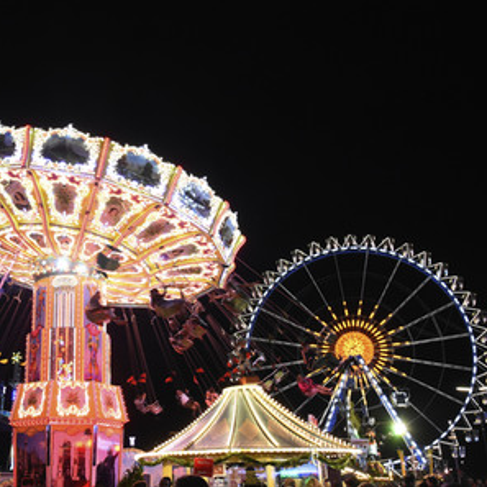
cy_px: 244
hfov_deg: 40.3
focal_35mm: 41
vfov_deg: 41.3
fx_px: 647
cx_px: 135
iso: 4000
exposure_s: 1/125
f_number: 6.3
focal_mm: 21
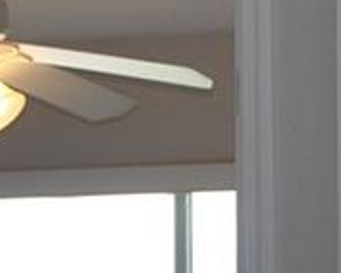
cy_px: 529
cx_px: 268
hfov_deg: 6.3
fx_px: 3082
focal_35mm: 305
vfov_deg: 5.0
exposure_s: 1/125
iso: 100
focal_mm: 24
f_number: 4.2
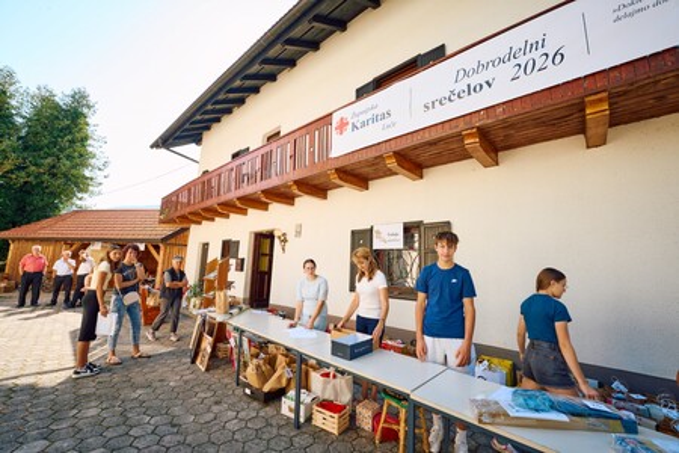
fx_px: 264
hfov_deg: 104.3
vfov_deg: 81.2
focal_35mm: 14
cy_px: 226
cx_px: 340
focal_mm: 14
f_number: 4
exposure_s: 1/200
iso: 100
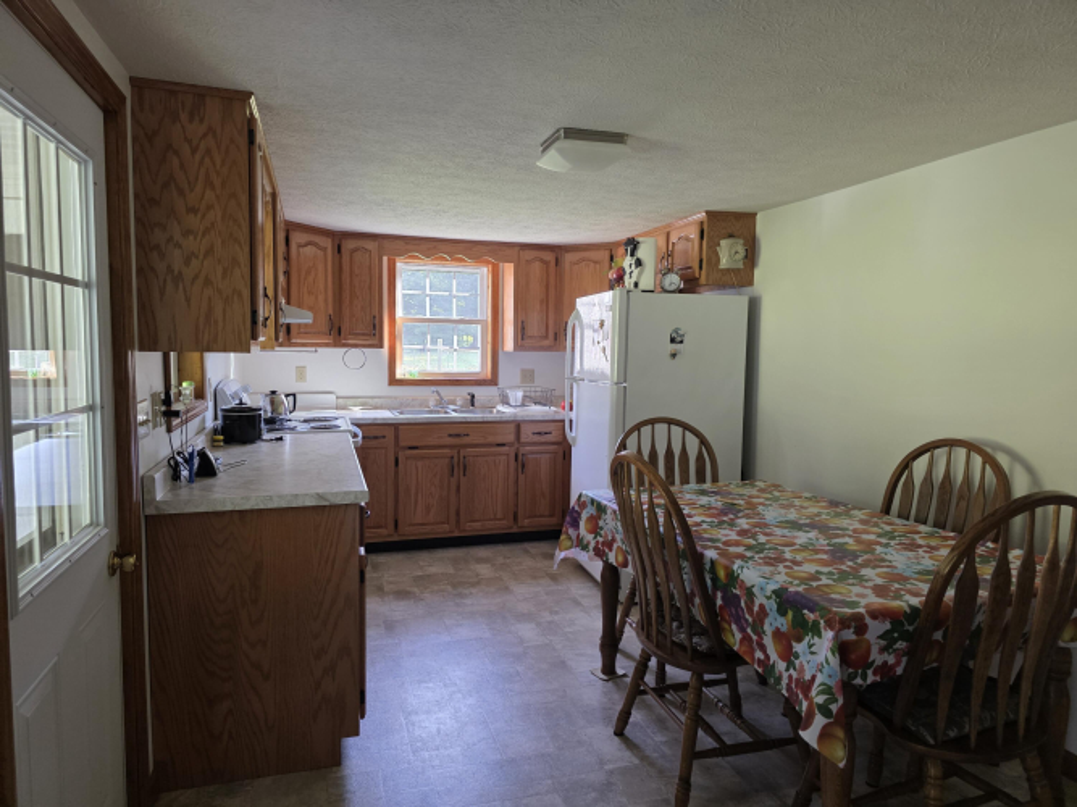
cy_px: 404
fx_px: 715
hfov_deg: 73.9
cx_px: 538
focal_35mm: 23
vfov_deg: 58.9
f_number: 1.7
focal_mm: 6.3
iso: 400
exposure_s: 1/120
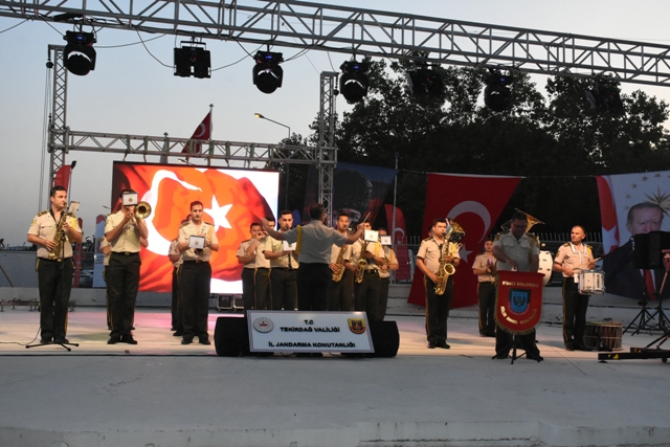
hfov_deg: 43.6
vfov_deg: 29.9
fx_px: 838
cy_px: 224
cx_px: 335
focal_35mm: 45
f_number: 7.1
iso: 4000
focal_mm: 30
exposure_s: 1/250
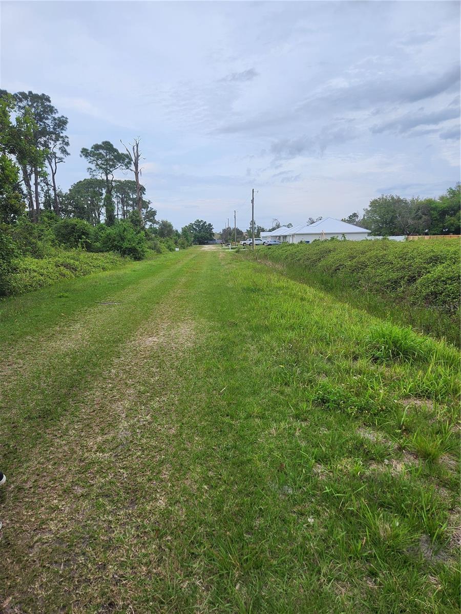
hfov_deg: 58.9
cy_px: 307
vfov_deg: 73.9
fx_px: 408
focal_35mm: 23
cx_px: 230
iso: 20
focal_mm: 5.4
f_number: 1.8
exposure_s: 1/247
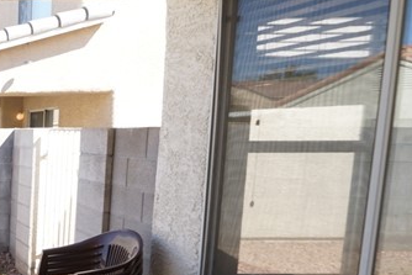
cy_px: 187
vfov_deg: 33.9
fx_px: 447
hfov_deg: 32.4
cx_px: -158
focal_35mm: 39
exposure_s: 1/125
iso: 400
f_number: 10
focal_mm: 12
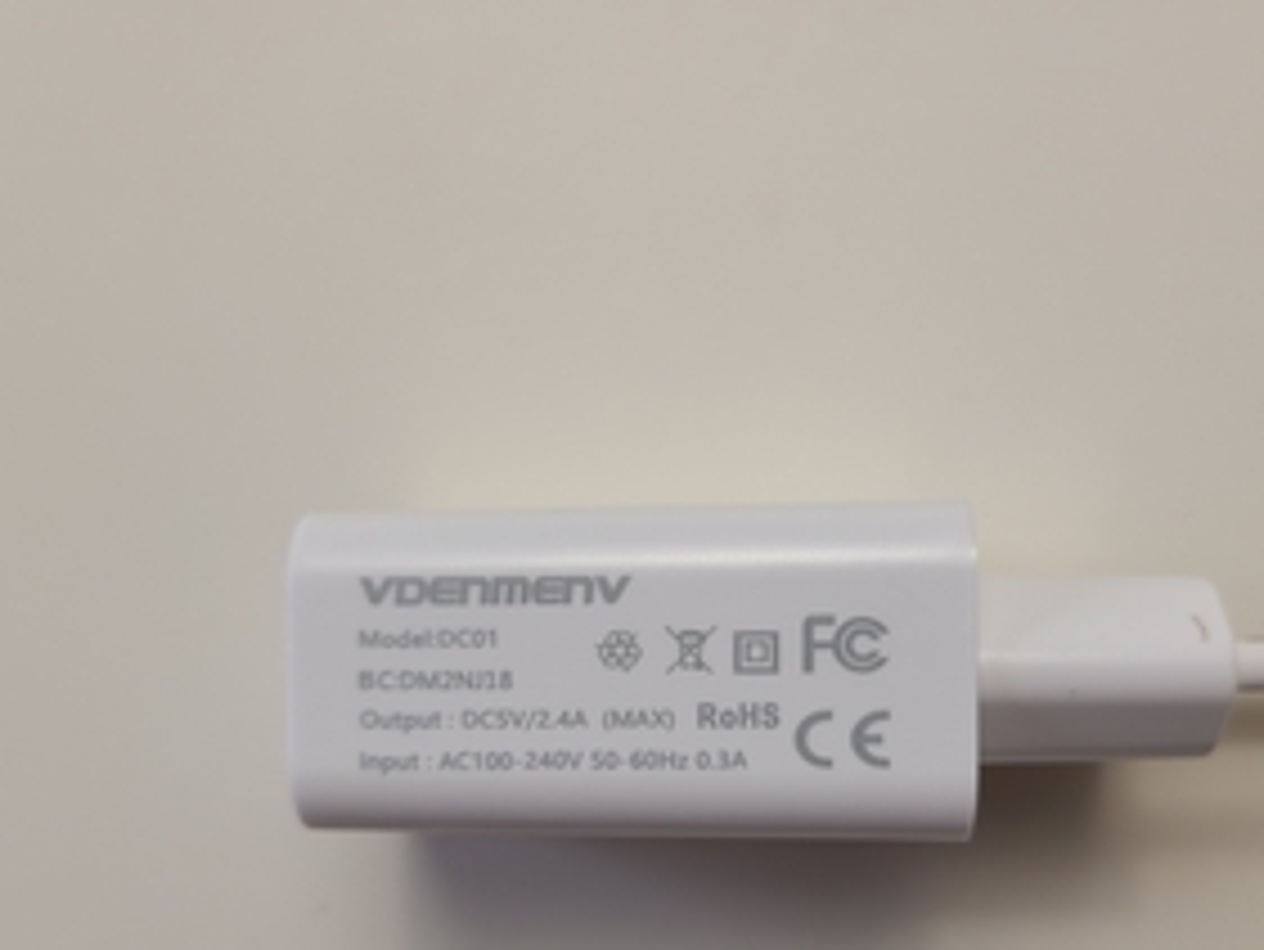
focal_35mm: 37
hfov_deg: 50.0
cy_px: 657
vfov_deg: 38.1
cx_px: 715
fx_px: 1352
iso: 40
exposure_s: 1/103
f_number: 1.8
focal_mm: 5.4
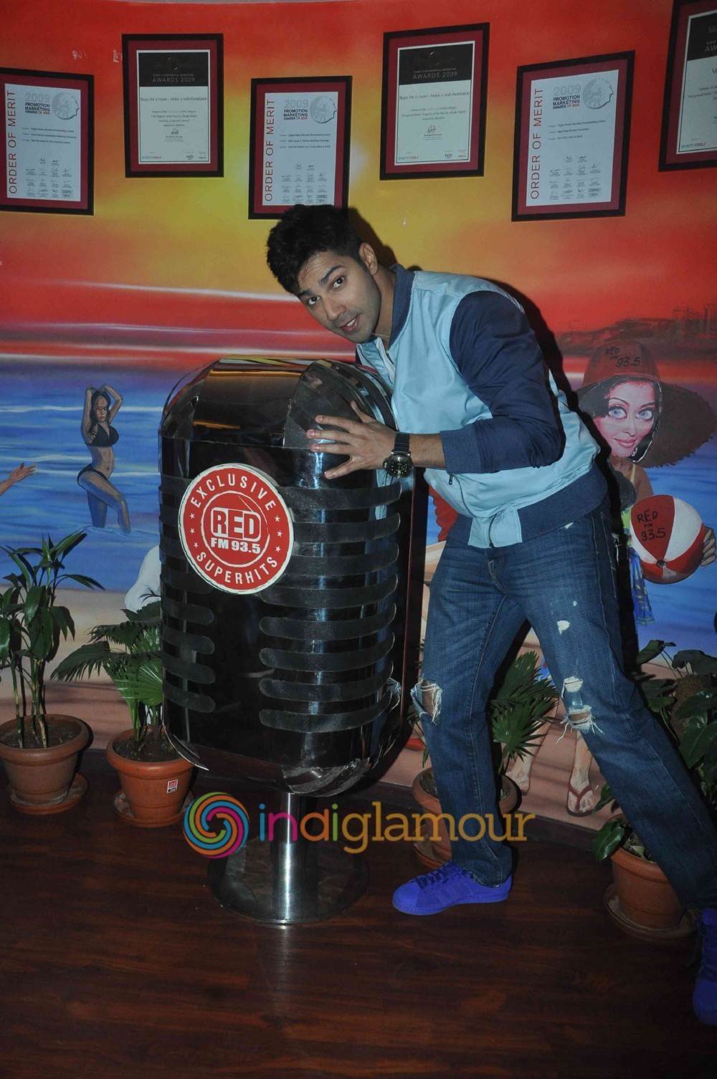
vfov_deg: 59.6
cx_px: 358
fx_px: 944
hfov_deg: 41.6
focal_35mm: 32
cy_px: 540
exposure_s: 1/200
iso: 800
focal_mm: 21
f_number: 10
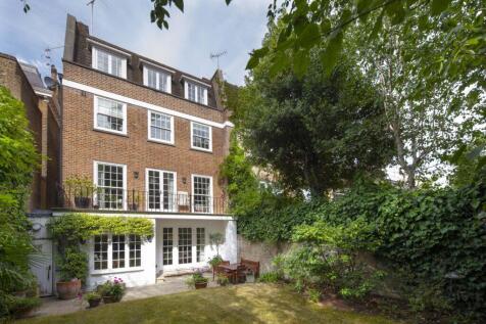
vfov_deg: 90.0
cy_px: 162
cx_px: 243
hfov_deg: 112.6
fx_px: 162
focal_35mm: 12
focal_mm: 12
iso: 400
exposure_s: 1/250
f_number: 8
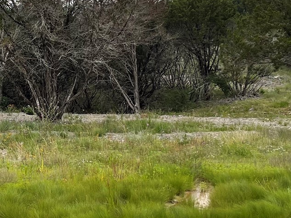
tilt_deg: -9.0
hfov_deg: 23.1
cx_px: 0
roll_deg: -1.7
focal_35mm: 81
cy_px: 119
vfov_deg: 18.2
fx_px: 681
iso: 50
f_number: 1.6
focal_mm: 5.1
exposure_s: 1/121
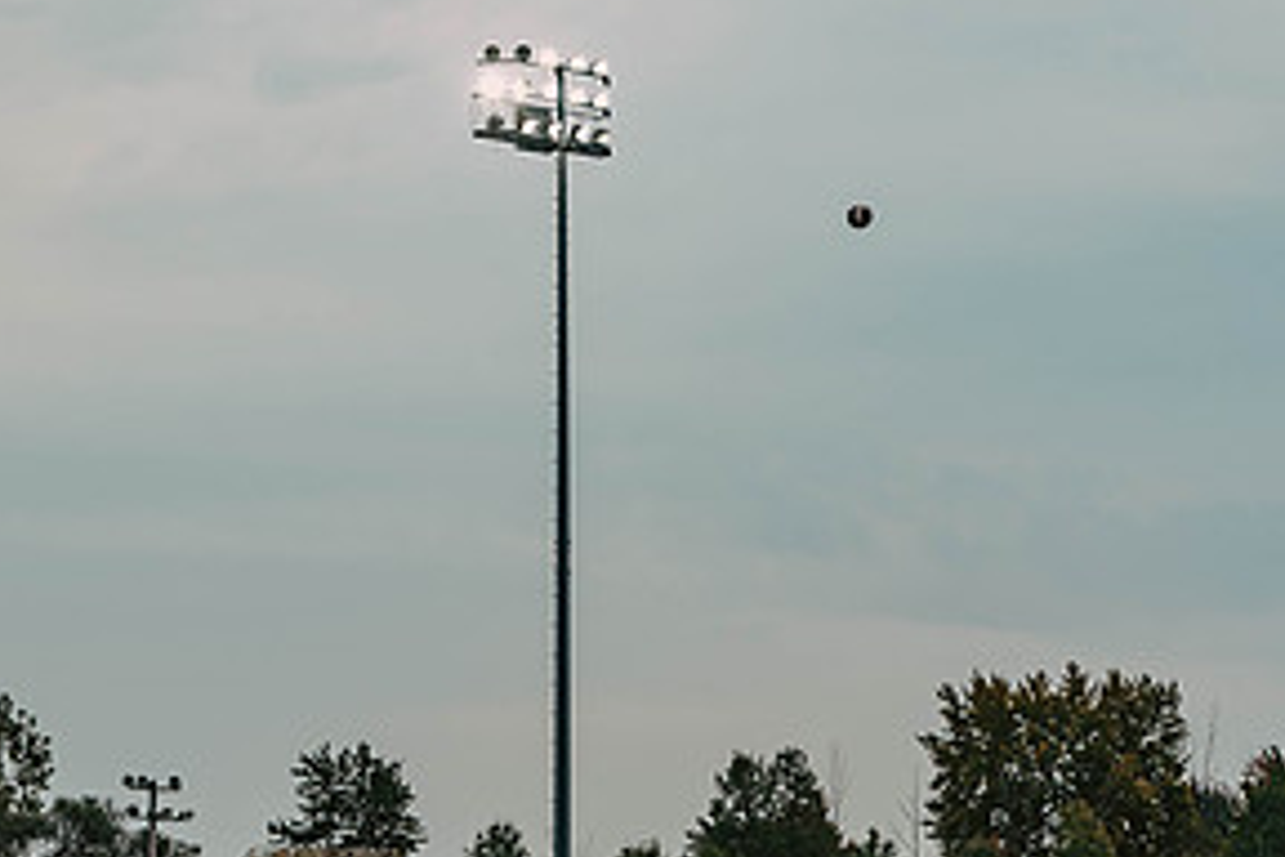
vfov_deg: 9.7
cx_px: 723
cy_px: 792
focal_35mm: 141
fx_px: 5033
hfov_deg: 14.5
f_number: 3.2
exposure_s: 1/640
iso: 800
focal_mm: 70
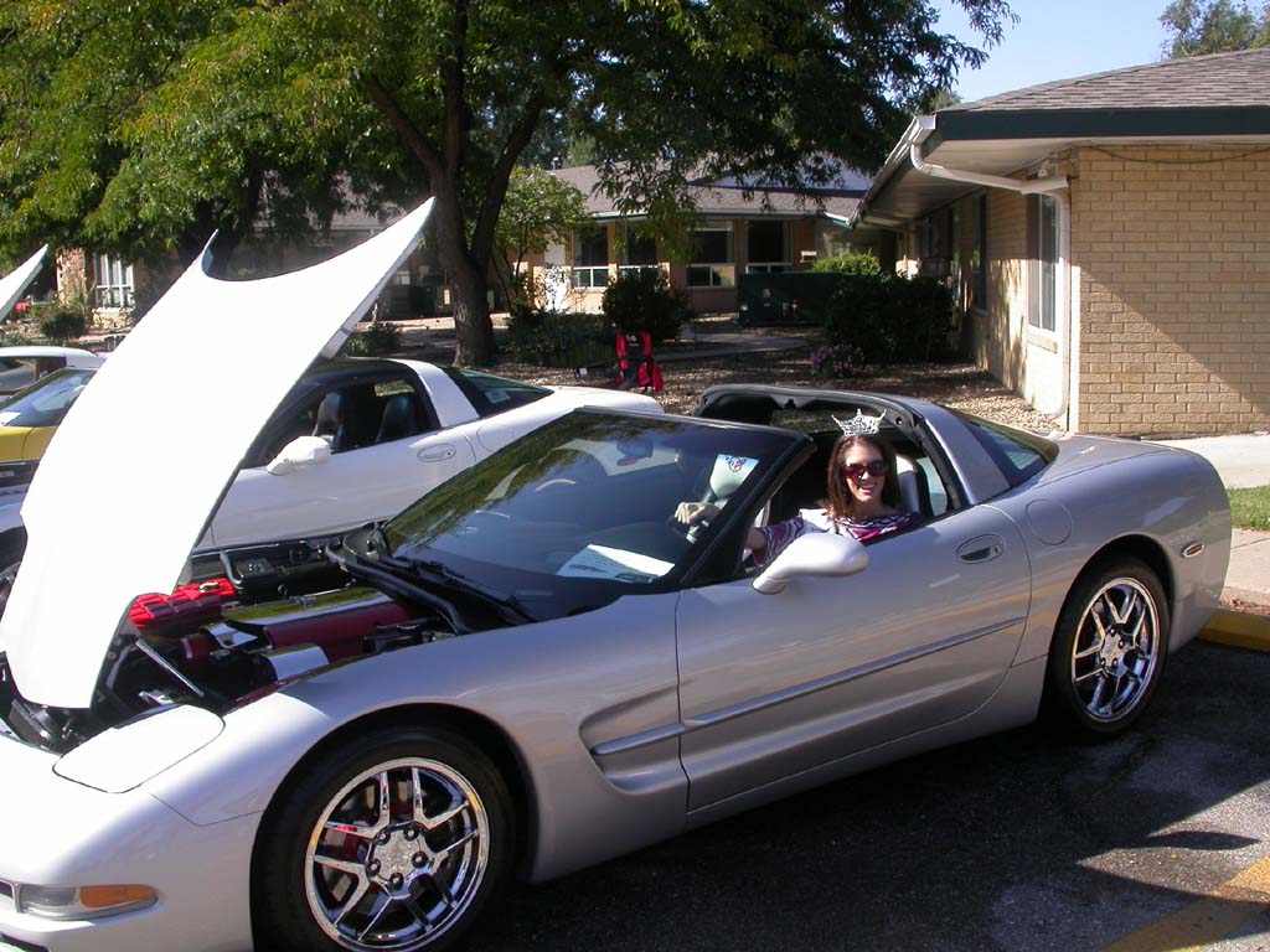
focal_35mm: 38
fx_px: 1394
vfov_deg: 37.7
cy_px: 476
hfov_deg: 49.0
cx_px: 635
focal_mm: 7.85
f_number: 6.7
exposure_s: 1/205
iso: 100
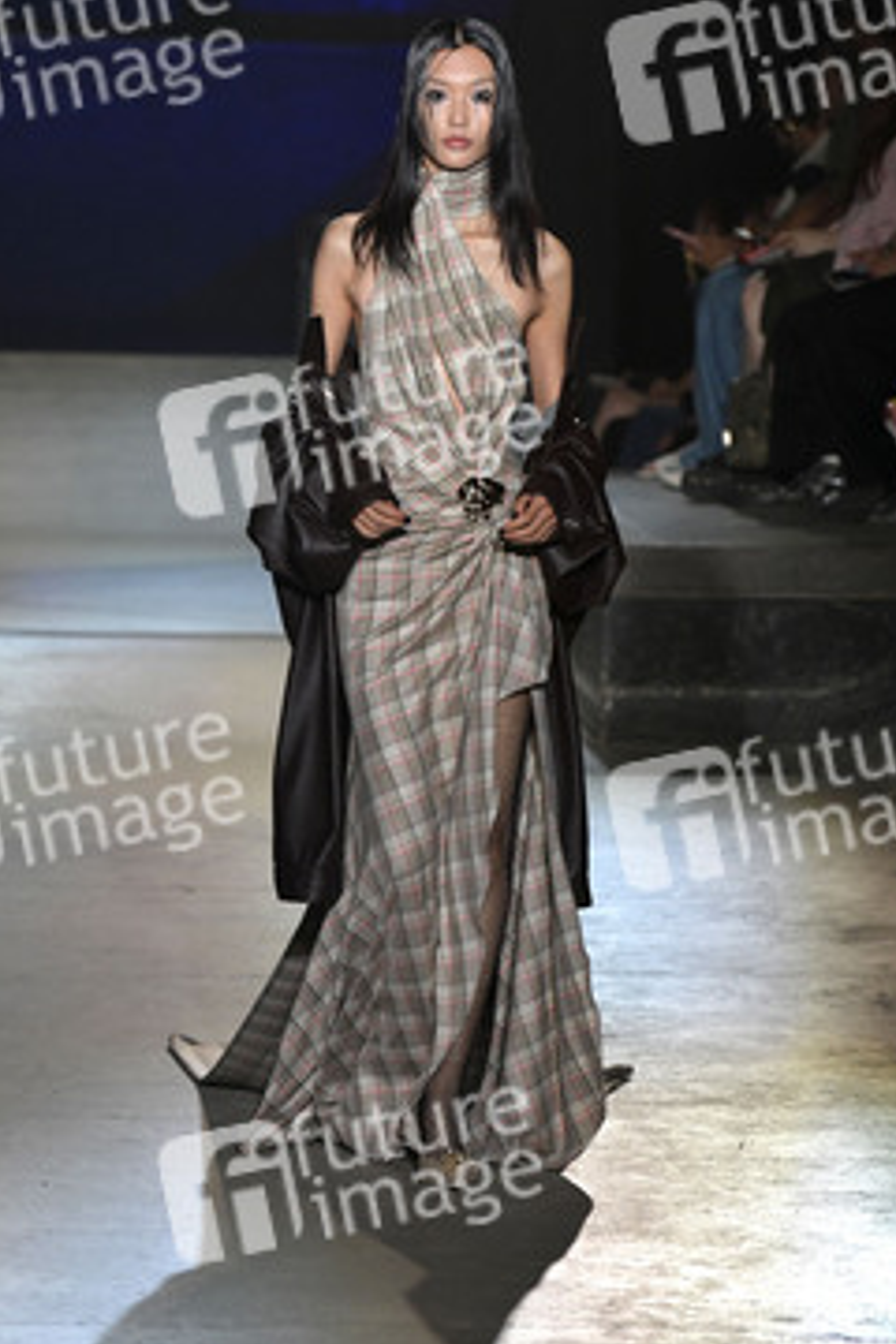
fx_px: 9445
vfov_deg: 8.1
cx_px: 459
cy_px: 616
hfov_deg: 5.4
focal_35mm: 253
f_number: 7.1
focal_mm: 190
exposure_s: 1/400
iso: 2500
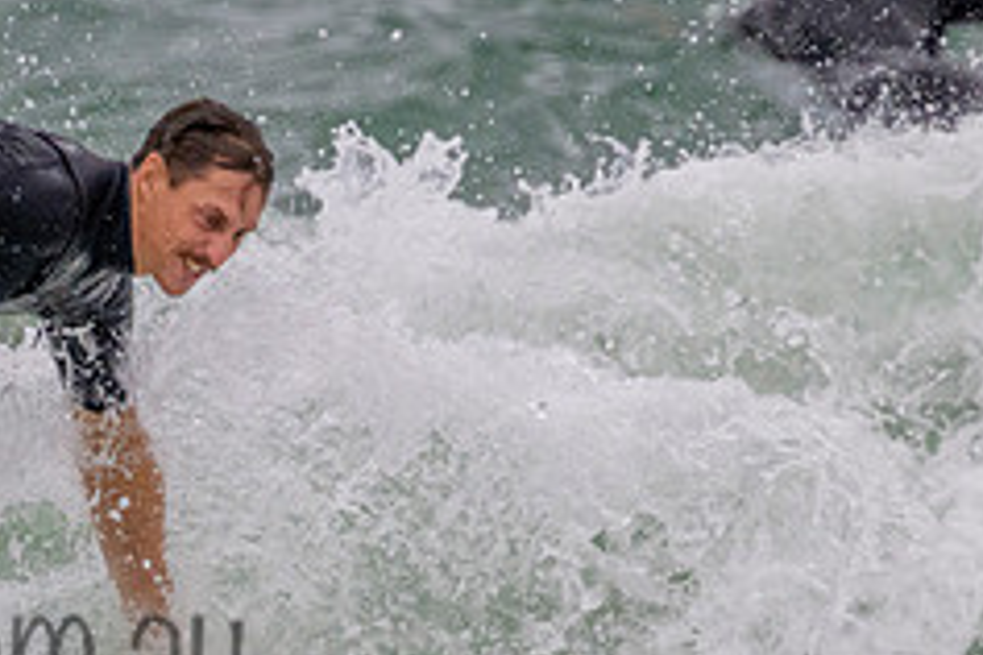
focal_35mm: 2391
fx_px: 65282
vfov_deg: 0.6
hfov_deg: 0.9
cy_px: 651
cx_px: 39
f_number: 11
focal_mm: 800
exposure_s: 1/2000
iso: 2500
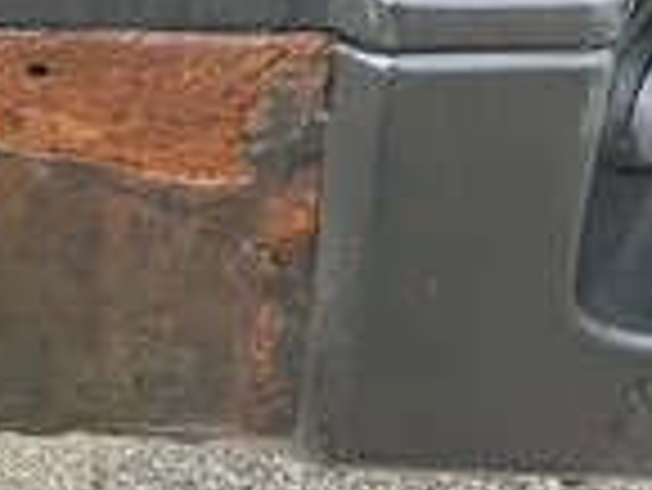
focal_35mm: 80
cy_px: 189
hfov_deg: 23.2
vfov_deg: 18.4
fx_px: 1508
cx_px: -31
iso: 25
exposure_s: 1/277
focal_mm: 3
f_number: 1.8
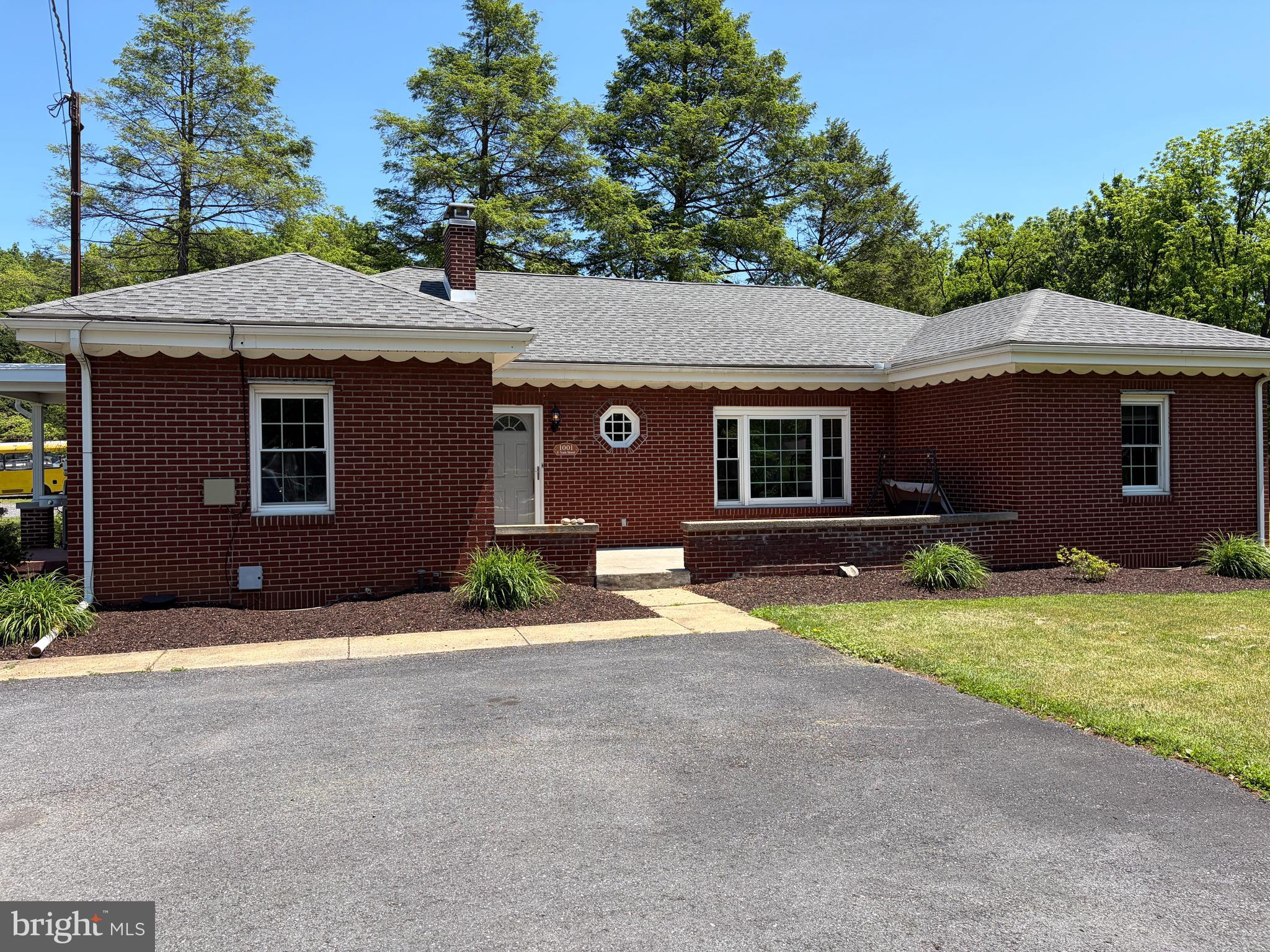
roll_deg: +0.4
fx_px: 954
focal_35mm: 26
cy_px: 476
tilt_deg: +0.9
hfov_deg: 67.3
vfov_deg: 53.1
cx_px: 635
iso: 50
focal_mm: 5.96
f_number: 1.6
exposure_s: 1/2012
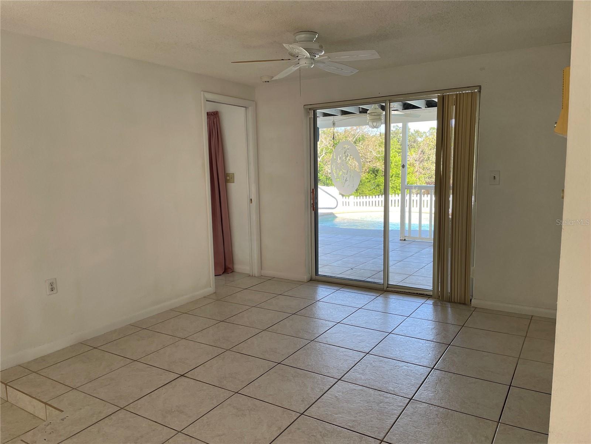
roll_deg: +1.5
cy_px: 222
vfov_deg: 53.1
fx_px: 444
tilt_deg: -6.4
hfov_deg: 67.3
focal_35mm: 26
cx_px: 296
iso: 40
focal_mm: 4.2
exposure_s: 1/121
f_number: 1.6
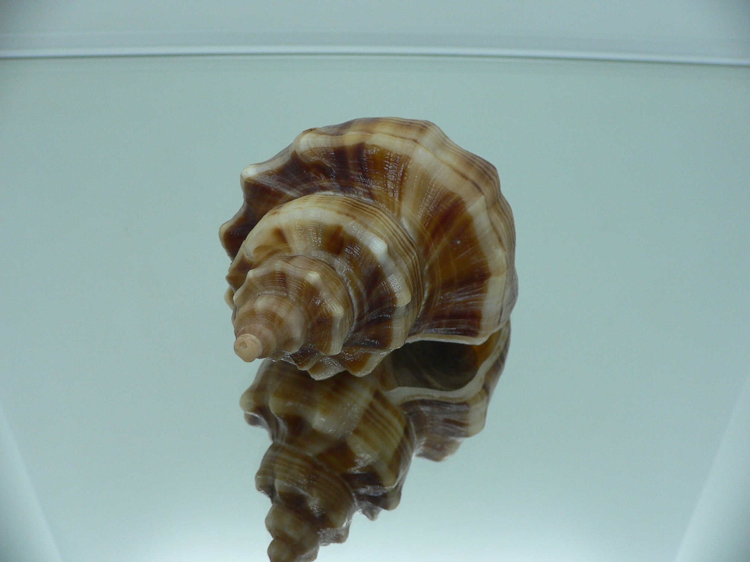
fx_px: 758
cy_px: 281
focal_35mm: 35
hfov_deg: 52.6
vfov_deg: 40.7
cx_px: 375
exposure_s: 1/60
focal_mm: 4.6
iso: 80
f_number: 2.8
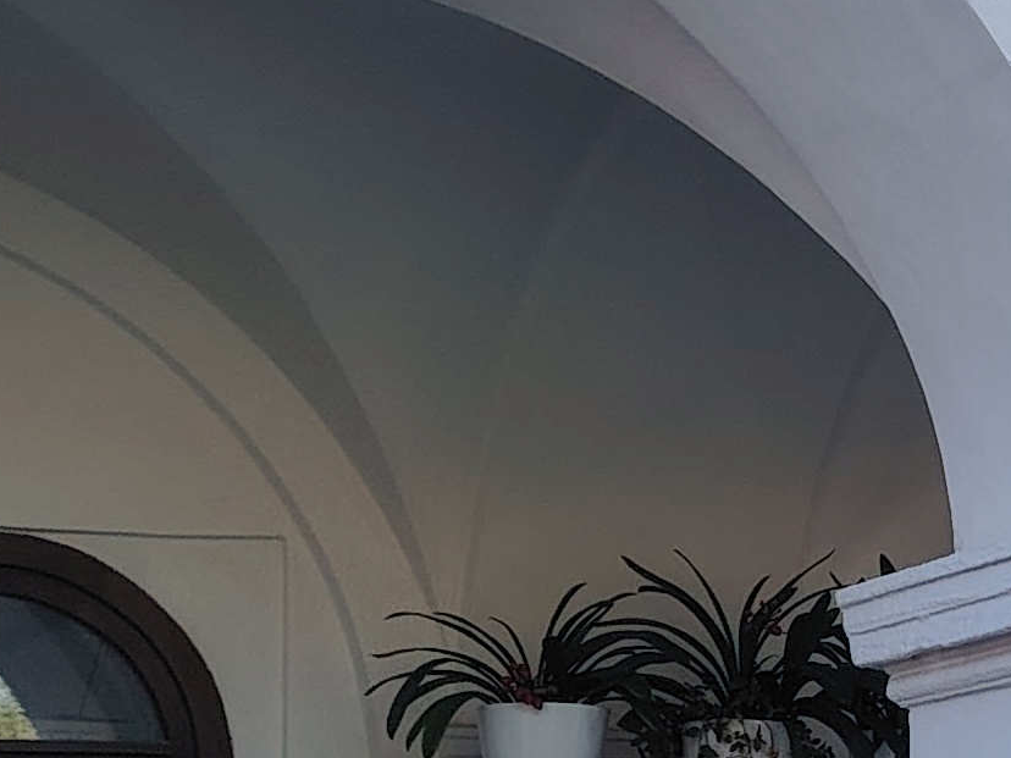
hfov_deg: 15.2
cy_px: 657
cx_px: 1672
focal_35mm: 116
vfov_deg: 12.7
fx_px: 3388
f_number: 1.75
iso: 734
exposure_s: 1/900
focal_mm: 5.25
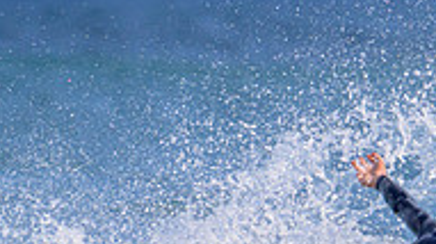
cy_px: 275
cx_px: 410
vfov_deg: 0.5
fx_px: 29636
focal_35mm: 2566
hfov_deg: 0.8
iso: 900
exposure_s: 1/2000
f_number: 11
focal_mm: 720
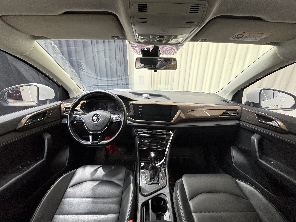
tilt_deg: -17.8
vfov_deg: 85.7
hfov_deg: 102.1
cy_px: 111
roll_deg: -1.1
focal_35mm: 14
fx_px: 120
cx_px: 148
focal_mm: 2.22
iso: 500
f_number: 2.2
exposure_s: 1/60
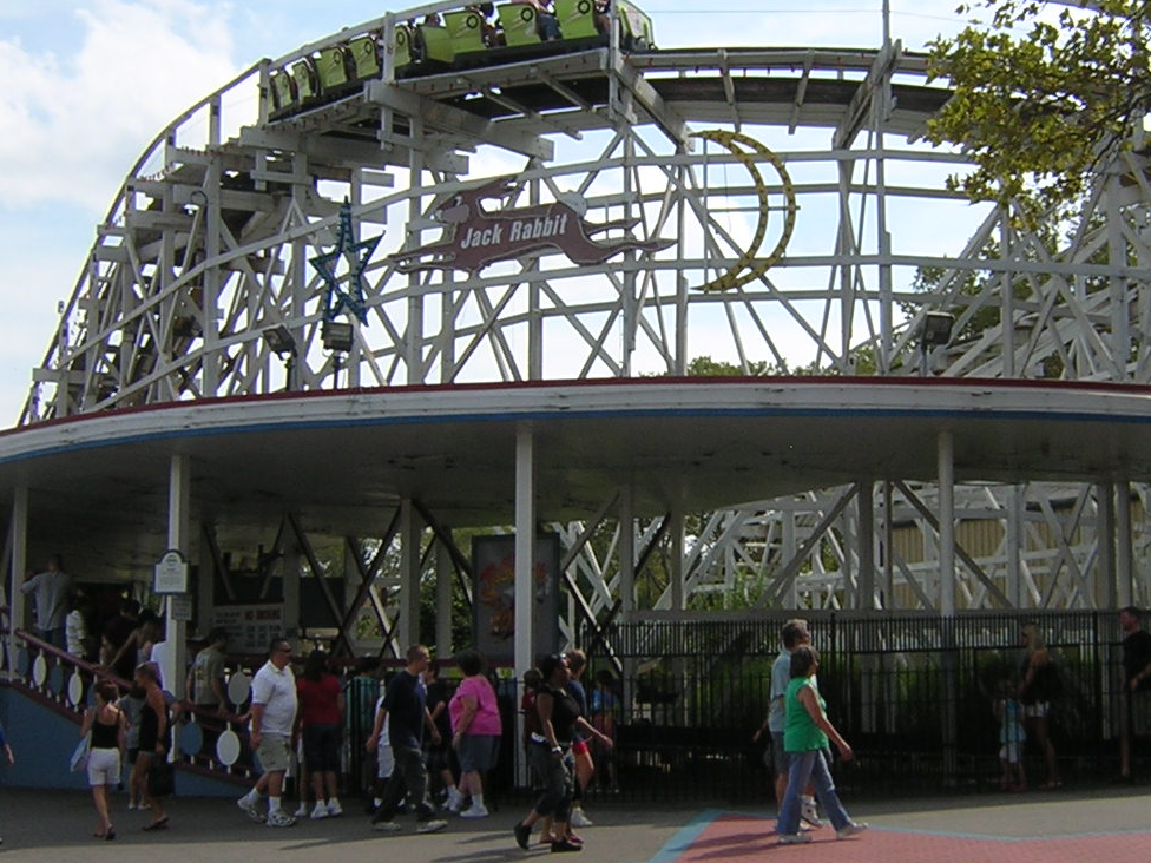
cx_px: 730
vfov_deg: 24.8
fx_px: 1962
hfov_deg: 32.5
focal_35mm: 59
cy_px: 341
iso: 100
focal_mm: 4.7
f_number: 5.2
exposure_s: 1/304
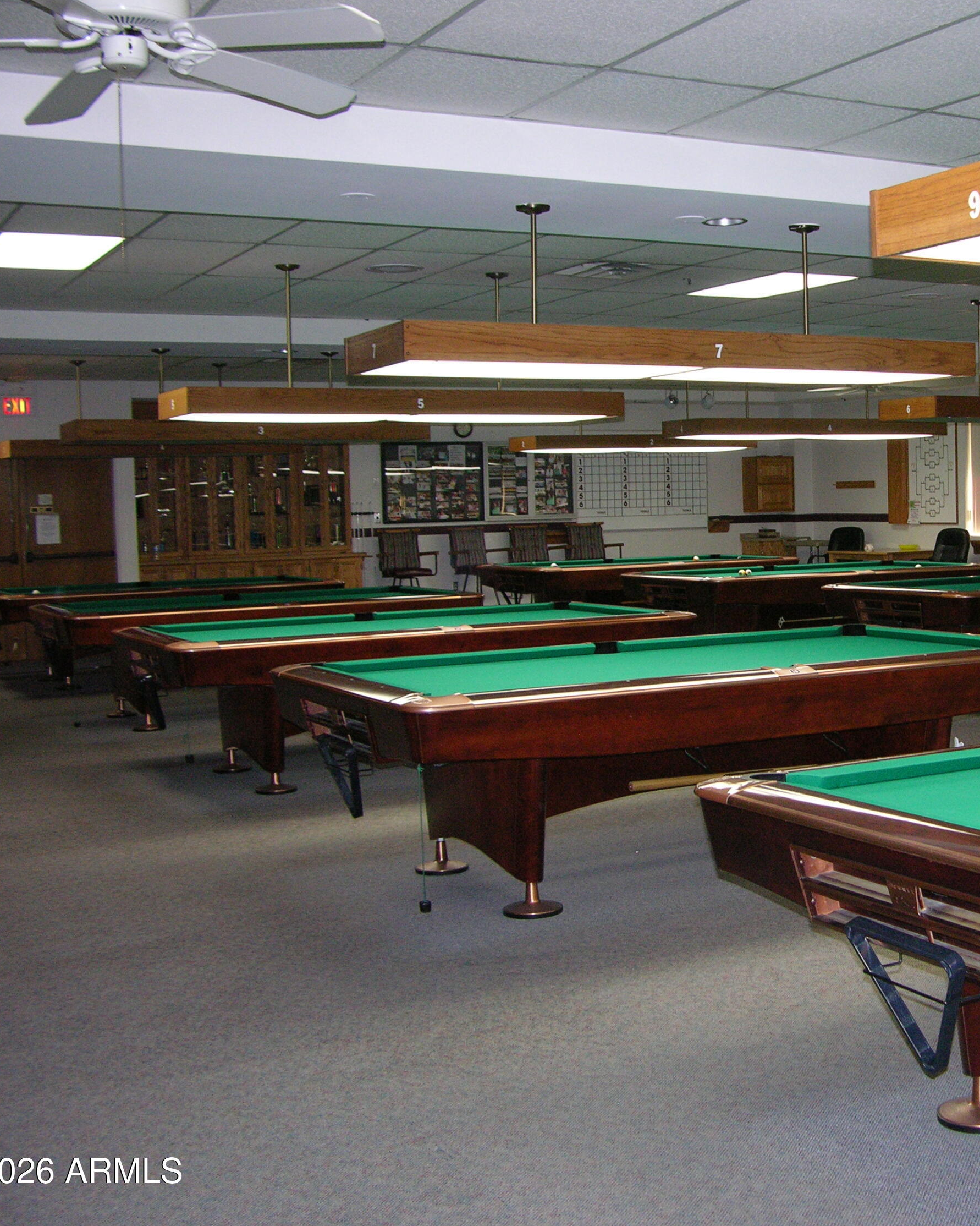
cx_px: 800
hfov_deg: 31.8
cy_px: 609
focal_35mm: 46
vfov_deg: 40.3
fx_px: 1668
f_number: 2.8
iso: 200
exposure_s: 1/60.1
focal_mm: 8.9
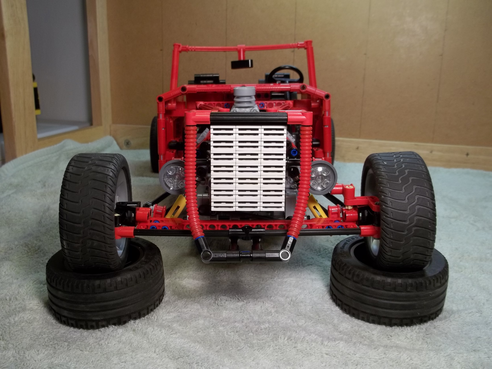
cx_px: 246
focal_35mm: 33
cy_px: 184
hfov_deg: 55.4
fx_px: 469
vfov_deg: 42.9
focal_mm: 5.9
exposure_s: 1/40
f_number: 3.3
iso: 64
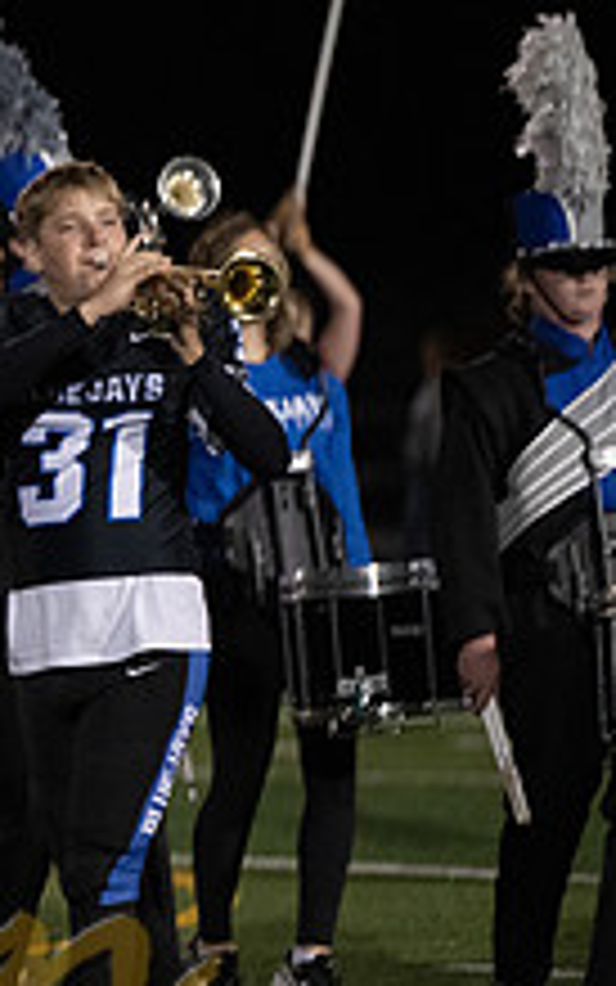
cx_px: -580
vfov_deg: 3.9
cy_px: 565
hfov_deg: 2.4
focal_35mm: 541
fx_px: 14522
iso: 5000
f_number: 2.8
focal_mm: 200
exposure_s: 1/1250
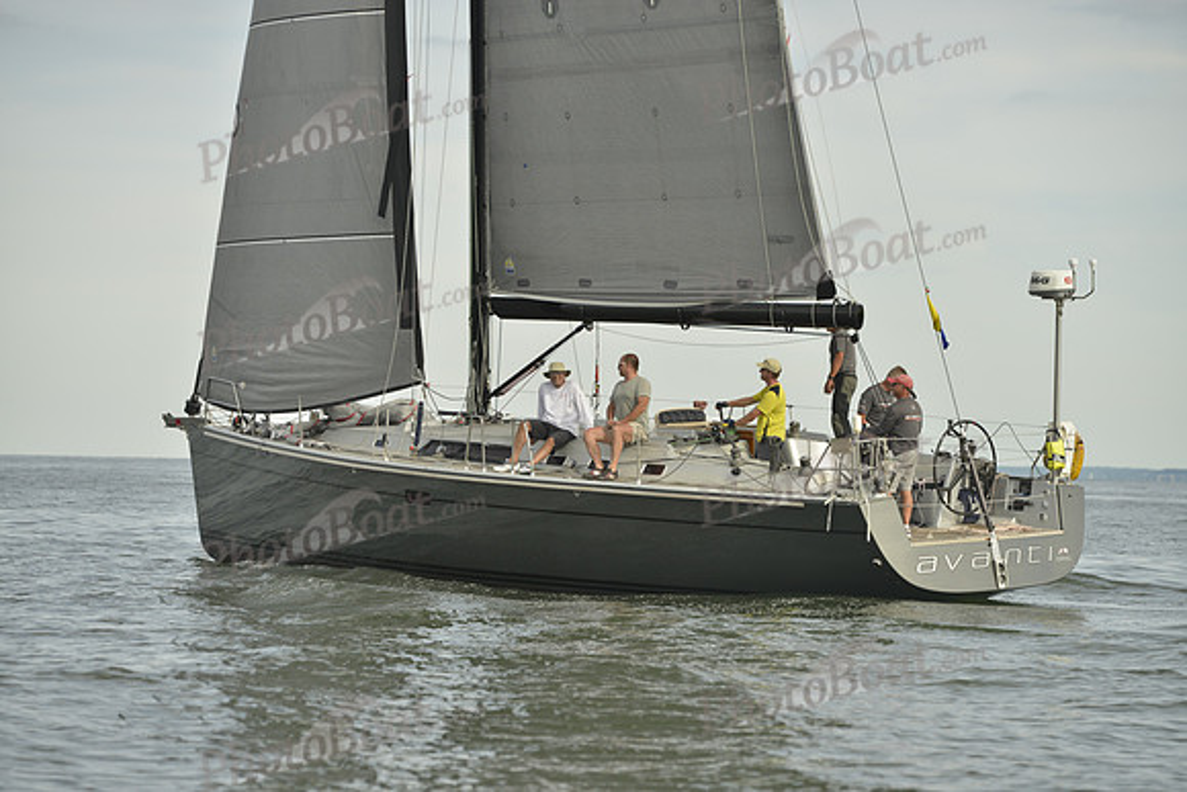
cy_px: 396
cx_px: 594
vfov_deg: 10.2
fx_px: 4452
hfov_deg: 15.2
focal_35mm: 135
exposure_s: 1/1250
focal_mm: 135
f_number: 5
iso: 200
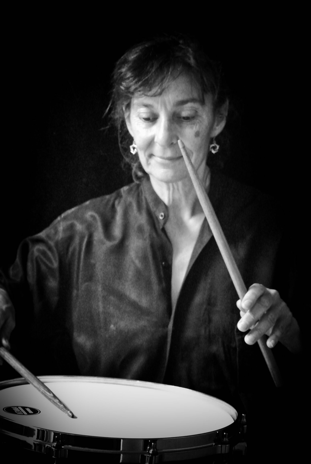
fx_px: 1046
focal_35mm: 81
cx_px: 156
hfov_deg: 16.9
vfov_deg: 25.0
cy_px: 232
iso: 6400
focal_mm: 30
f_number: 3.8
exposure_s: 1/100
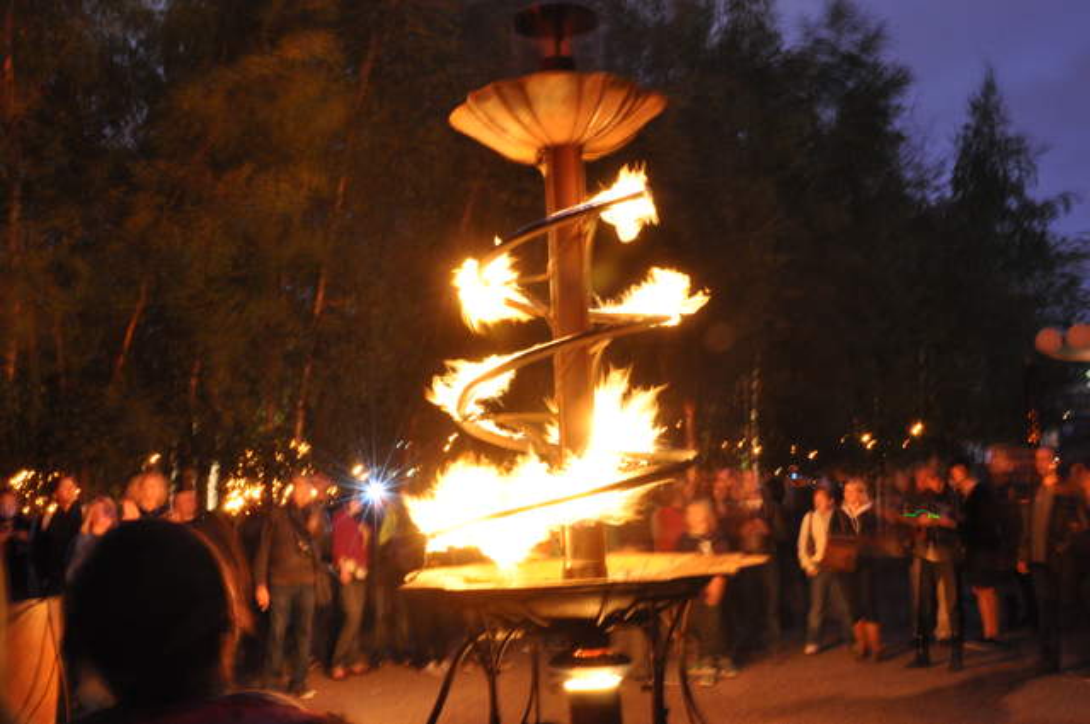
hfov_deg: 51.3
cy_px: 362
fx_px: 1134
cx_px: 545
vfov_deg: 35.4
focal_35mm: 38
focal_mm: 25
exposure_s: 5
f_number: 25
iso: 1600
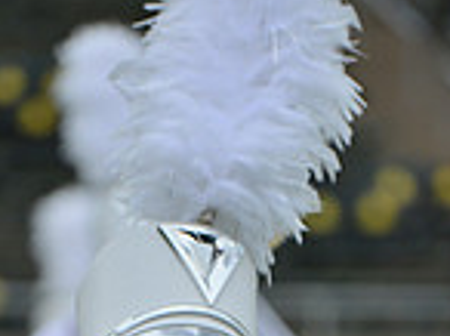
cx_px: 236
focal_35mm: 829
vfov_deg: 1.8
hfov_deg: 2.4
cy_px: 669
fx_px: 10759
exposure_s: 1/1250
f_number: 5.6
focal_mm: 280
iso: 200
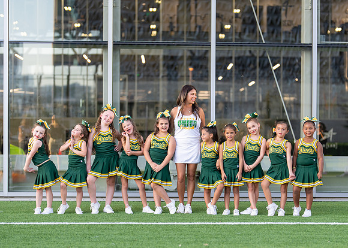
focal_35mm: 77
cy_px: 157
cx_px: 200
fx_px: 764
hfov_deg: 25.6
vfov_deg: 18.4
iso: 250
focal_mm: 50
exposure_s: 1/1000
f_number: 1.2
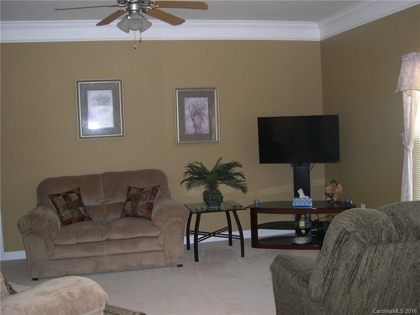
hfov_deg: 49.0
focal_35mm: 38
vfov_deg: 37.7
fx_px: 461
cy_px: 158
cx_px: 210
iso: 228
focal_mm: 8
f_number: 2.8
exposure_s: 1/60
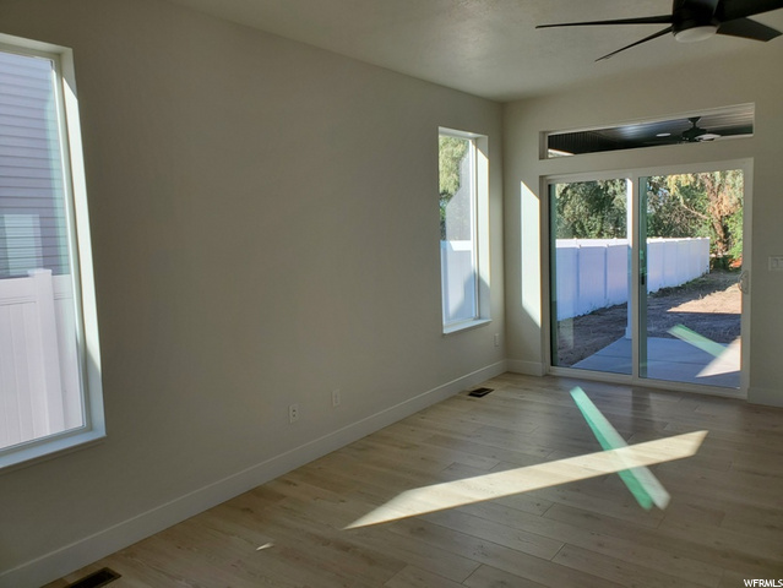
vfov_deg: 53.1
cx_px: 392
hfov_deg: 67.3
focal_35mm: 26
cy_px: 294
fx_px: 588
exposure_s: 1/401
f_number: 2.4
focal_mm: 4.3
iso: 50
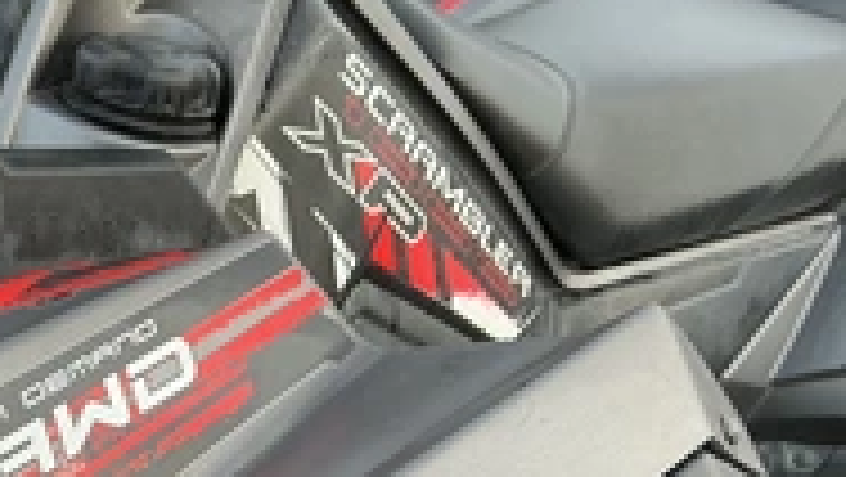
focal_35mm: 65
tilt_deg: -36.9
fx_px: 1459
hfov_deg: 31.0
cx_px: 94
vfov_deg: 17.3
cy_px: 648
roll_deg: -5.6
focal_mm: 3
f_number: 1.8
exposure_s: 1/122
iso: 40
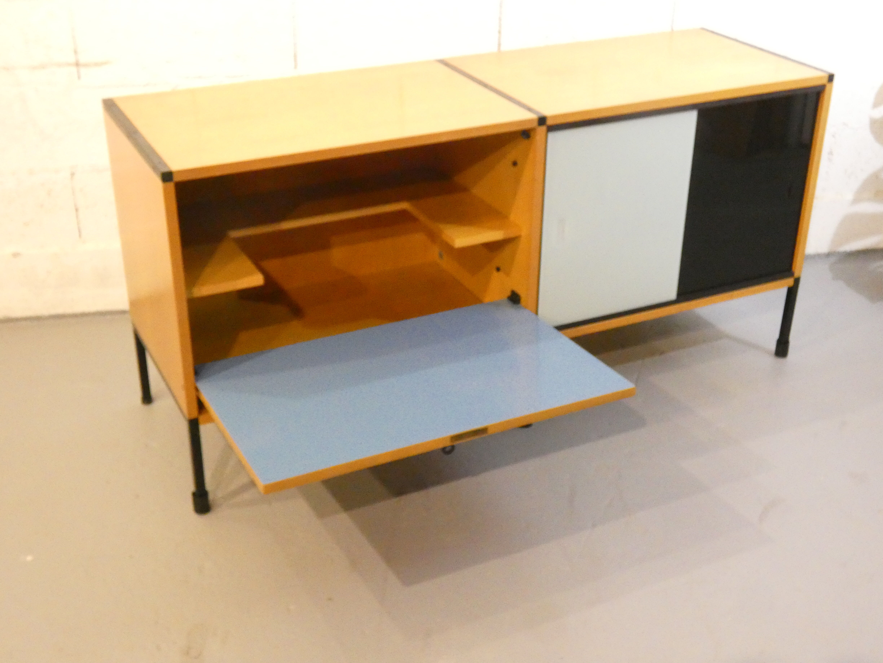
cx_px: 442
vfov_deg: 31.5
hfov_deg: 41.2
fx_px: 1173
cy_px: 332
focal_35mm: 46
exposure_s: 1/40
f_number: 3.8
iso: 1600
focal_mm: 8.2
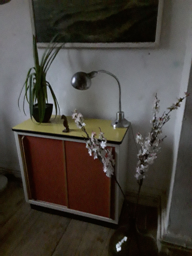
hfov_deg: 51.4
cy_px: 128
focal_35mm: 27
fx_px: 200
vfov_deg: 65.3
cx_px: 96
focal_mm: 2.91
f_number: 1.9
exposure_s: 1/17
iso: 2000
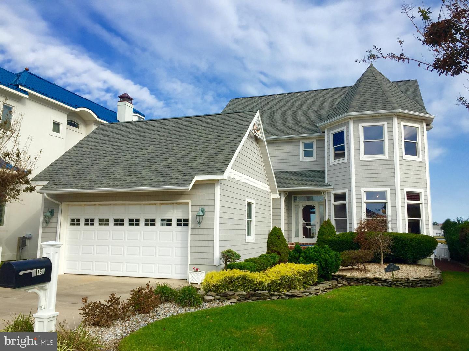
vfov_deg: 48.2
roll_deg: -2.3
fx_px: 393
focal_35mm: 29
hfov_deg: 61.7
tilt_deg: +6.9
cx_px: 234
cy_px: 176
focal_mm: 4.15
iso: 32
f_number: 2.2
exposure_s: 1/1464
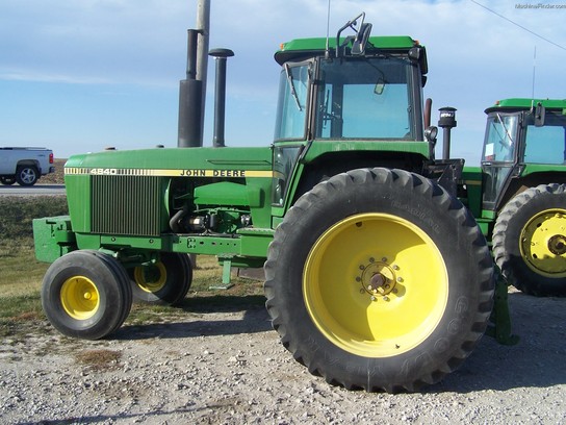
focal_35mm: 38
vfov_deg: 37.7
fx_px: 621
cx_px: 283
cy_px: 212
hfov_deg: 49.0
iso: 80
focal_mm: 6.3
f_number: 4
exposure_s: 1/500
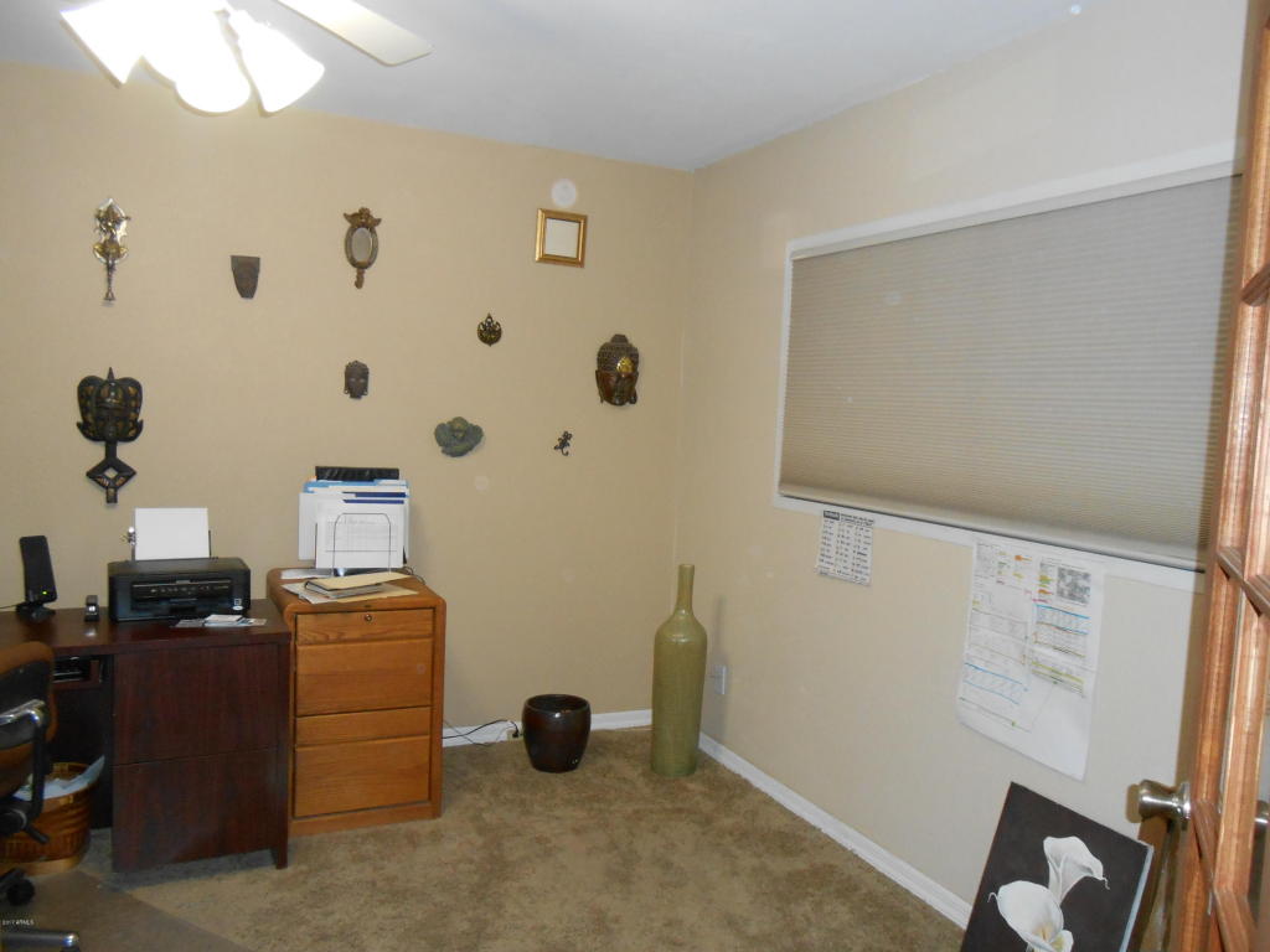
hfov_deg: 67.3
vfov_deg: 53.1
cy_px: 476
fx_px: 954
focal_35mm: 26
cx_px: 635
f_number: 3.5
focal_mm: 4.6
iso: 400
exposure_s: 1/25
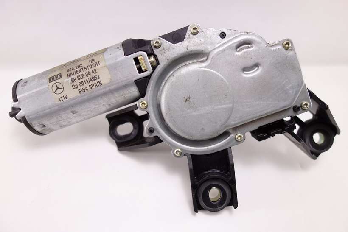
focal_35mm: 28
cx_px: 174
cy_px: 116
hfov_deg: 65.5
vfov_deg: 46.4
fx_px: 271
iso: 125
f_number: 2
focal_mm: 10.4
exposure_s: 1/100
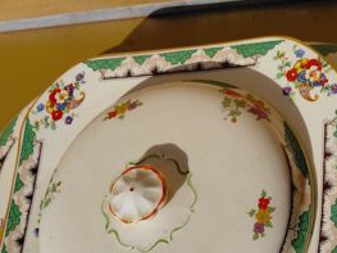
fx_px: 555
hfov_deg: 32.9
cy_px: 285
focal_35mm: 57
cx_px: 269
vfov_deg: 23.8
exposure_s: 1/8306
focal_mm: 4.69
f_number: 1.8
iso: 64
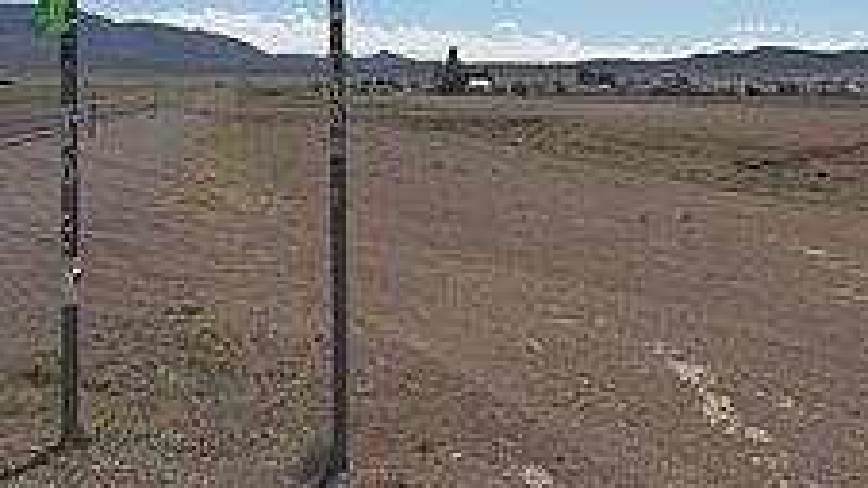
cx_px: 492
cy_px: 23
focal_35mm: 56
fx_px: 1289
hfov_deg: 37.2
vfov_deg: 20.9
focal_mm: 4.15
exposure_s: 1/5650
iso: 32
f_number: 2.2
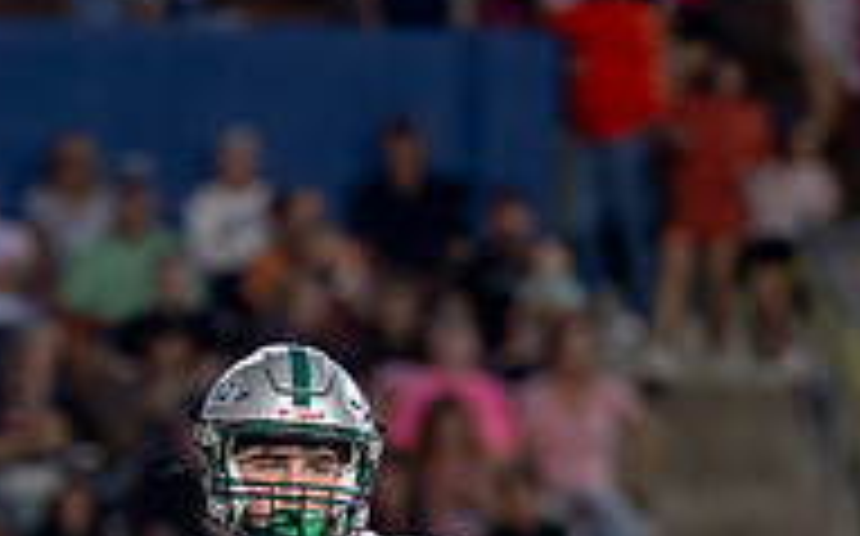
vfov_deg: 1.6
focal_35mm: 810
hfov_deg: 2.6
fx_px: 18968
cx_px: 214
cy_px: 789
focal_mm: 200
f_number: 2.8
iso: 2000
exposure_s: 1/1250
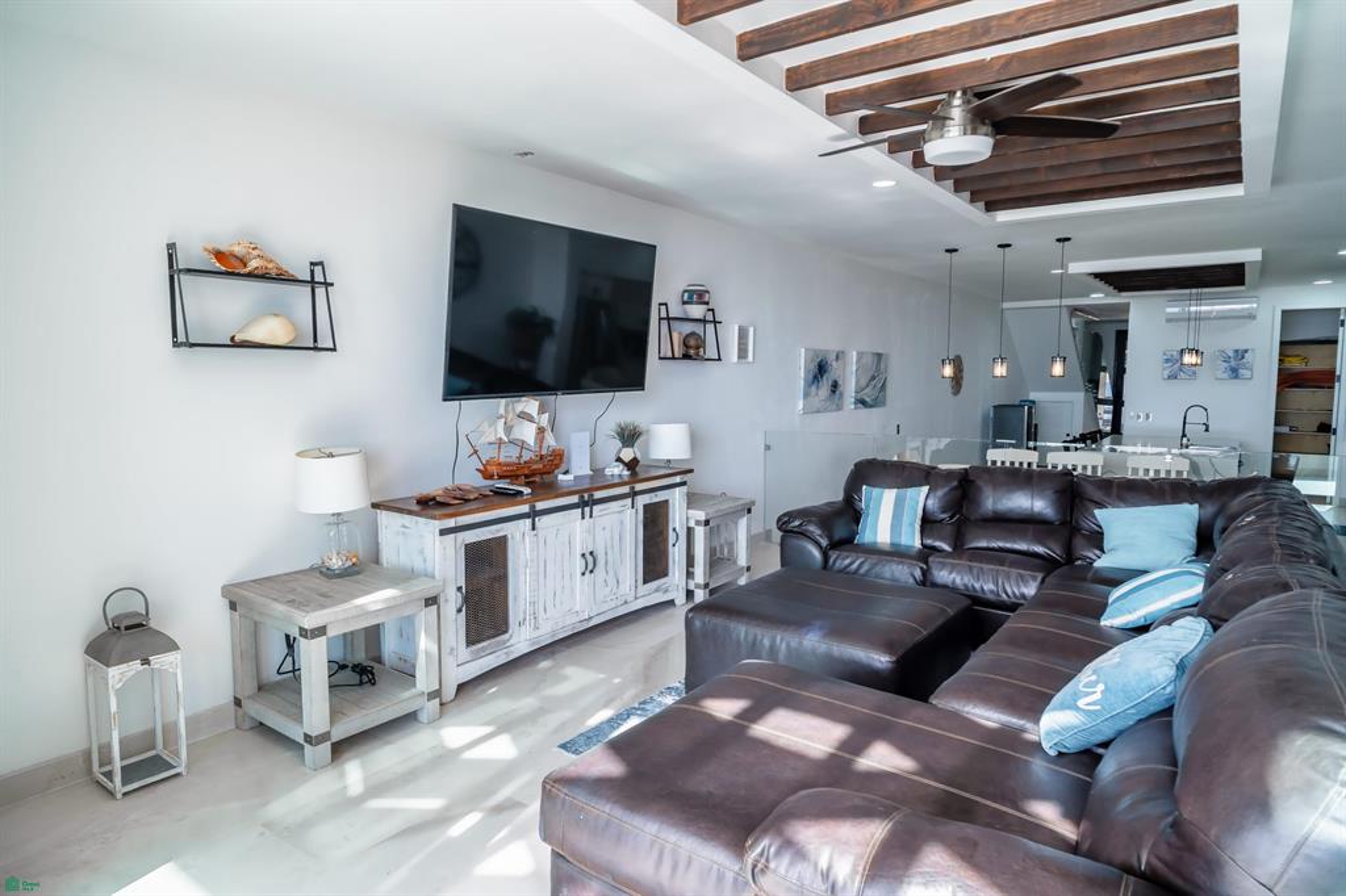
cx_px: 673
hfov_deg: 84.0
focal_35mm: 20
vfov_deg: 61.9
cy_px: 448
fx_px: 747
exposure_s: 1/350
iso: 800
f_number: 5.6
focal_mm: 20
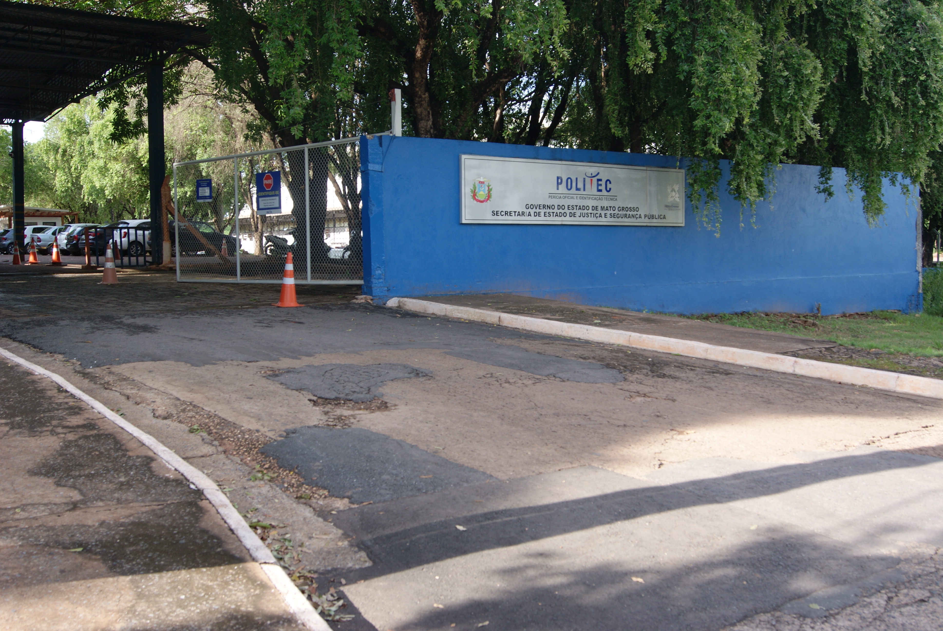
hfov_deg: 53.1
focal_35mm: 36
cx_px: 472
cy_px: 316
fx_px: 944
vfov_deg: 37.0
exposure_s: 1/60
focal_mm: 24
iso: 100
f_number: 7.1
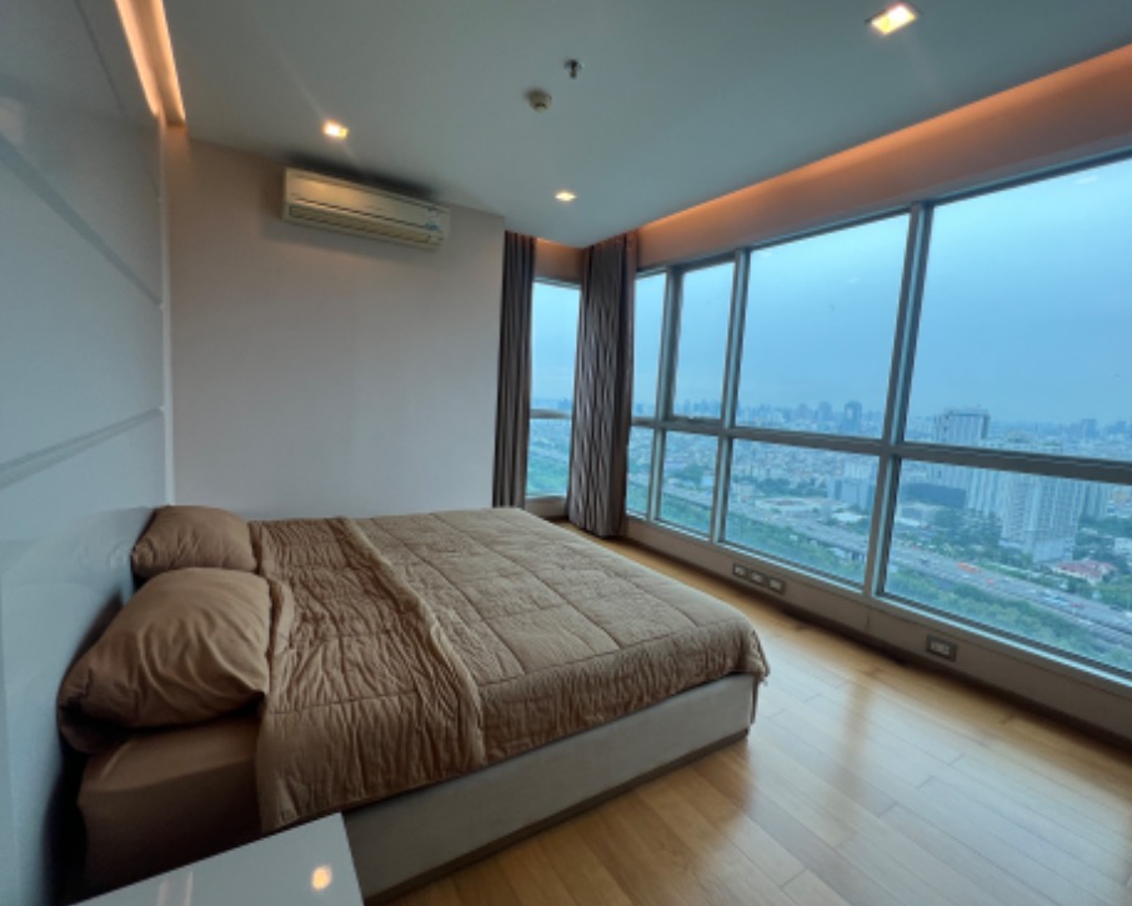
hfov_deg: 100.4
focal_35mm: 14
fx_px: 469
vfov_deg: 88.0
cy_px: 444
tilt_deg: -10.0
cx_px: 517
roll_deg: -0.9
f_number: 1.8
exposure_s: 1/106
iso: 32
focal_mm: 1.57
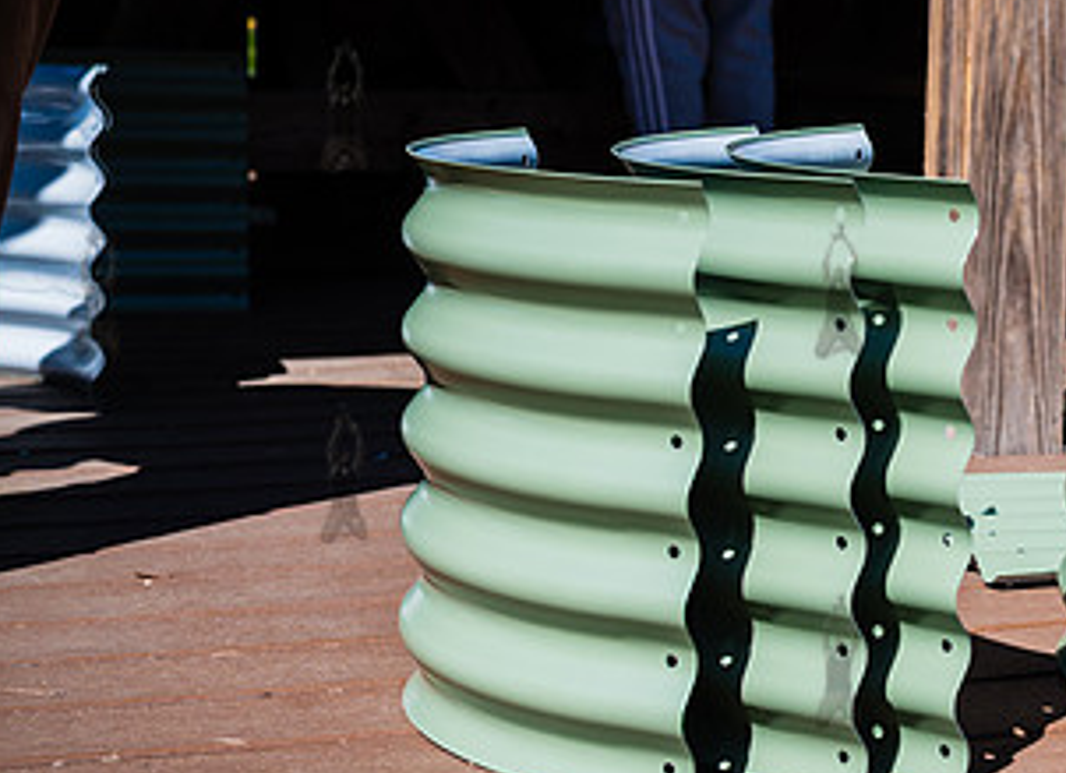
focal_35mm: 90
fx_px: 2739
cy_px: 268
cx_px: 875
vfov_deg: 16.0
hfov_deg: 21.7
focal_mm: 43
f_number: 3.5
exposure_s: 1/1000
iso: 100
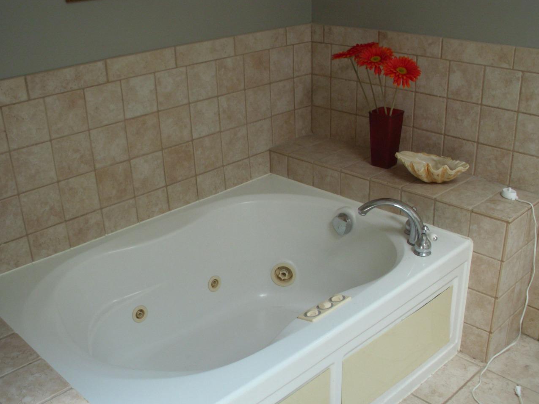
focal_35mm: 43
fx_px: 669
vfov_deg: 33.5
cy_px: 227
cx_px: 257
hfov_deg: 43.9
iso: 200
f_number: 2.9
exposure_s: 1/60
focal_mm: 6.3
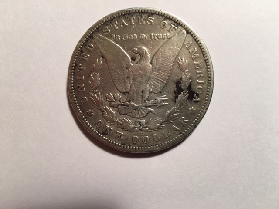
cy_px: 104
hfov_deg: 61.7
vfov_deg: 48.2
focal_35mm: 29
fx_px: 234
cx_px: 140
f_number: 2.2
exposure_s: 1/15
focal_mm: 4.15
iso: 32
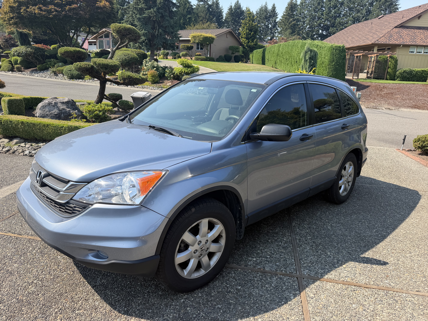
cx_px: 214
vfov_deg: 56.8
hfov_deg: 71.6
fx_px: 297
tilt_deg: -15.7
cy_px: 160
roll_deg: -2.2
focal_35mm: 24
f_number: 1.78
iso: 80
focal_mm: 6.76
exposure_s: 1/2370
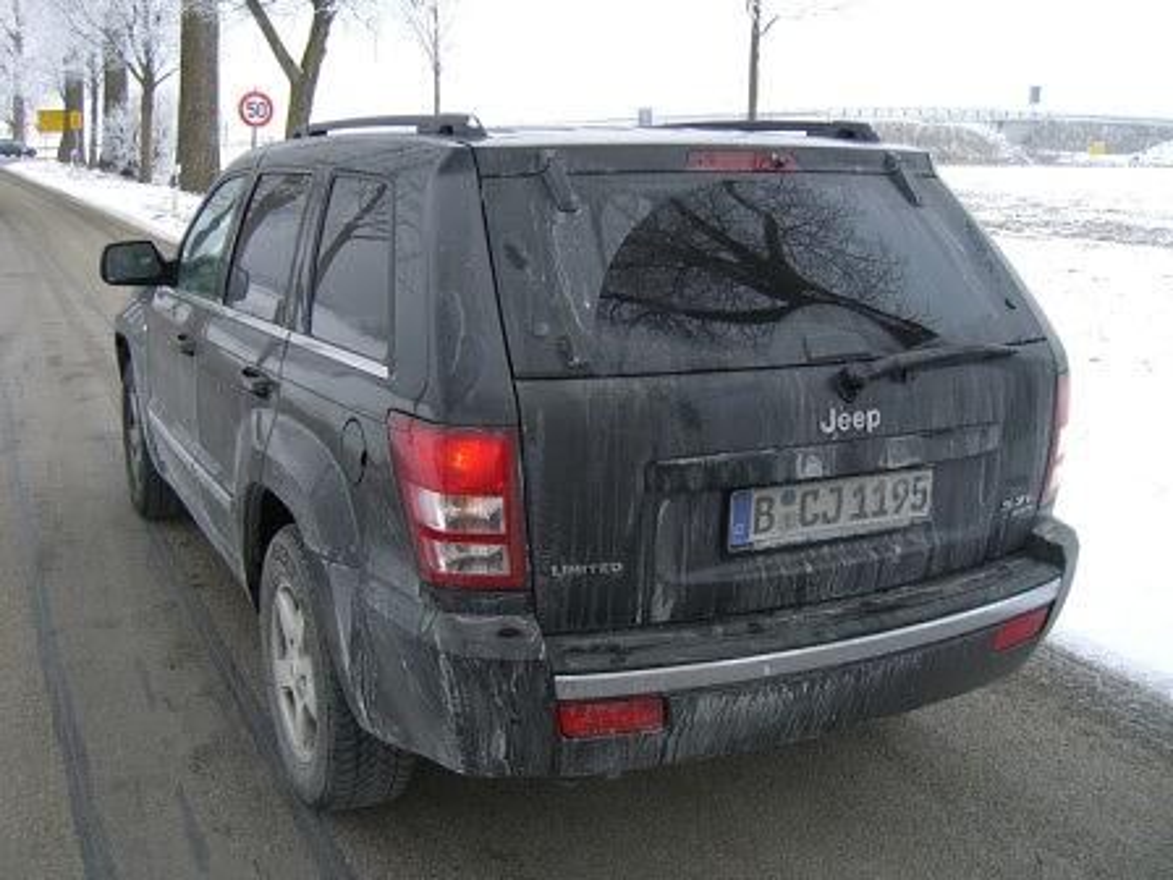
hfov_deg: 49.0
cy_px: 440
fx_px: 1288
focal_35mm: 38
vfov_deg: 37.7
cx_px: 586
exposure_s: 1/200
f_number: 2.8
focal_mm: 7.9
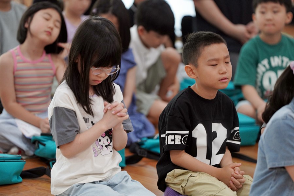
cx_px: 147
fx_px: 1633
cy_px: 98
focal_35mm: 200
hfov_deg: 10.3
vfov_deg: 6.9
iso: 1600
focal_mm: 200
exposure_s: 1/250
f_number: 2.8
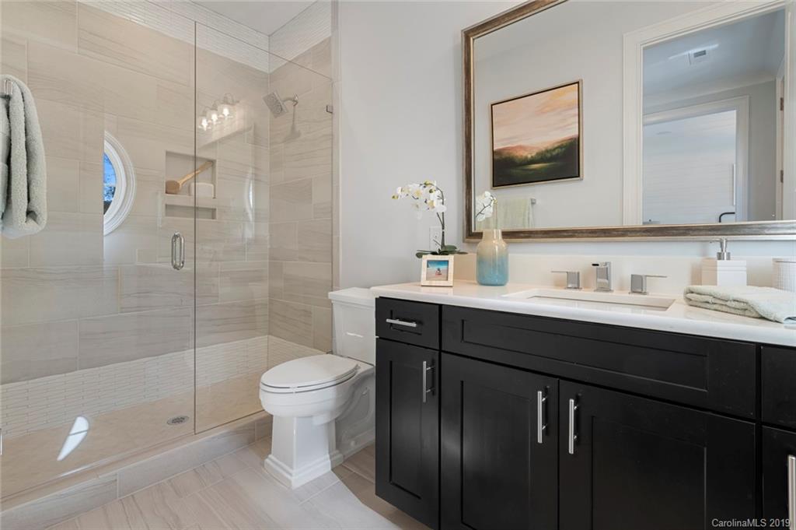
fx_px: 353
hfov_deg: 96.8
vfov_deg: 73.7
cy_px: 265
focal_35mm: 16
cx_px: 398
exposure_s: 1
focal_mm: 16
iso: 200
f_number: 11
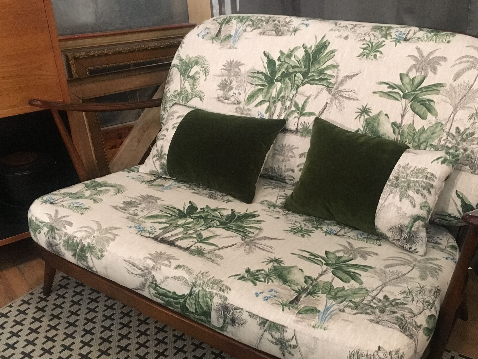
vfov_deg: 36.7
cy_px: 219
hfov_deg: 47.6
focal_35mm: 39
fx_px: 539
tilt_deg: -28.6
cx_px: 287
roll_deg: -0.1
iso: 250
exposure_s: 1/17
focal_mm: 4.15
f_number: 2.2
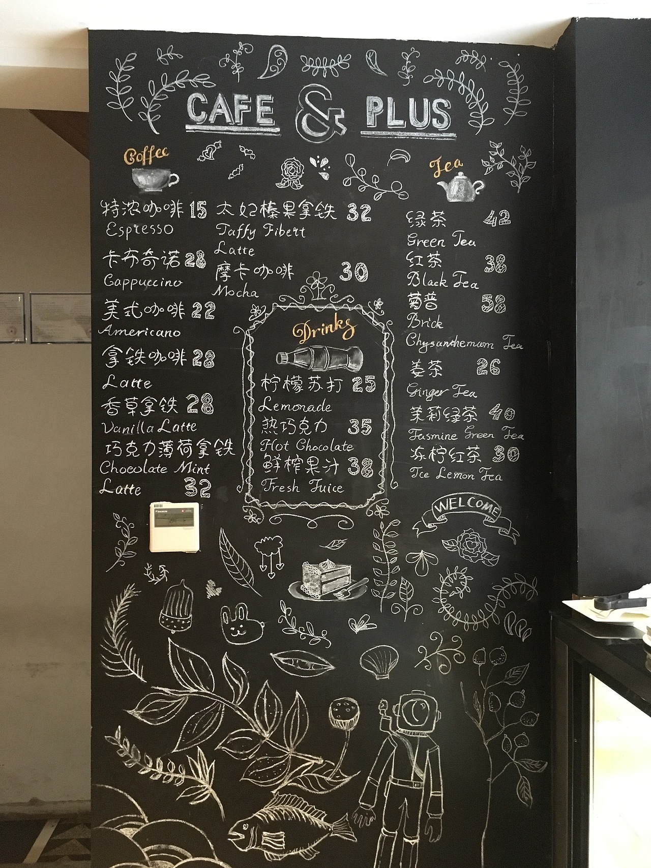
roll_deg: +0.2
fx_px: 727
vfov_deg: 61.7
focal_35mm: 29
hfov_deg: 48.2
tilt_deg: +0.7
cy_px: 434
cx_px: 326
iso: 320
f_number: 2.2
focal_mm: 4.15
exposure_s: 1/17
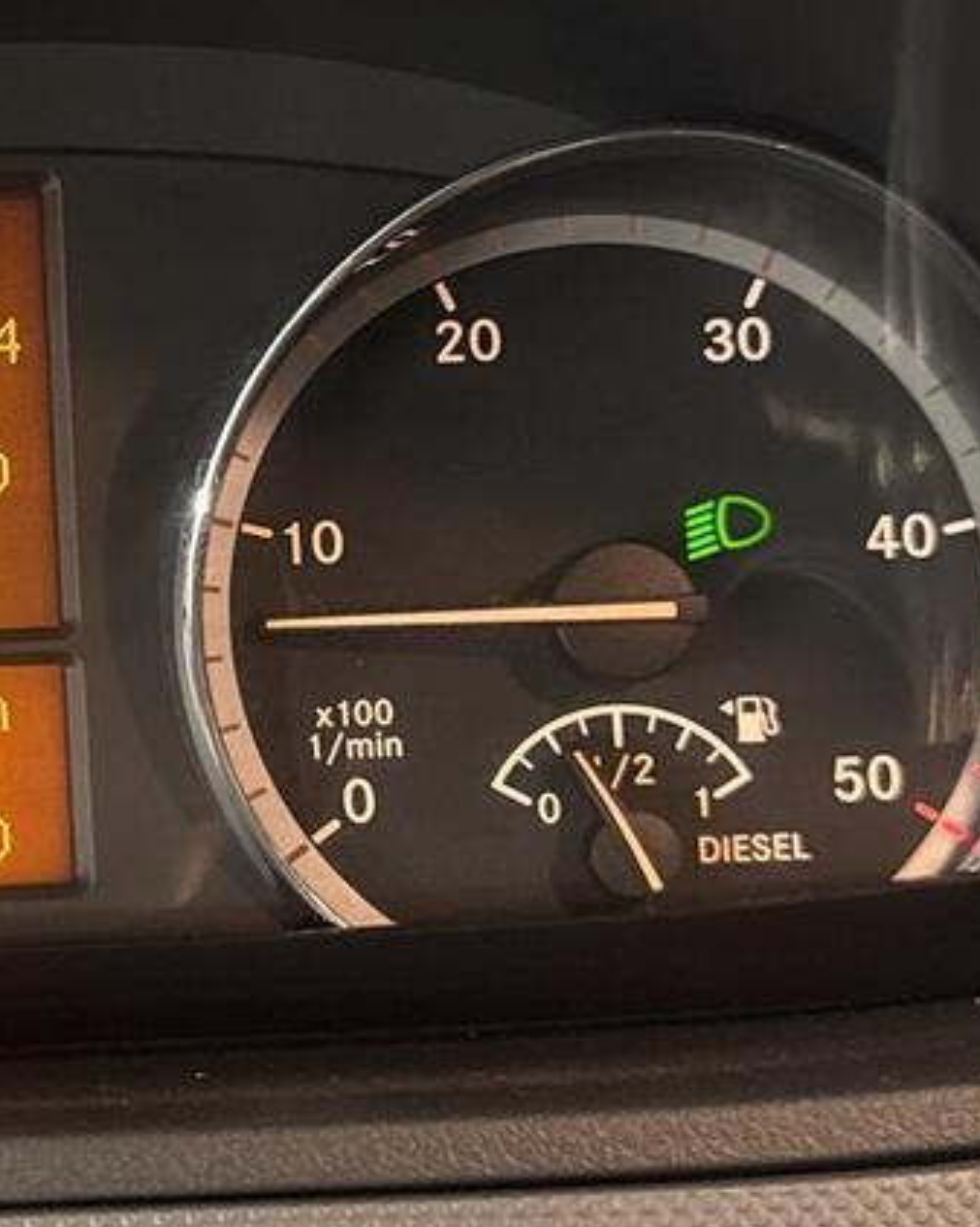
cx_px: -145
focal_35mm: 80
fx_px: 2904
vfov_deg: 23.8
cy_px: 425
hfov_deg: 18.3
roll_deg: +1.1
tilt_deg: -27.6
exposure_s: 1/34
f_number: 1.78
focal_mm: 6.76
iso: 1000
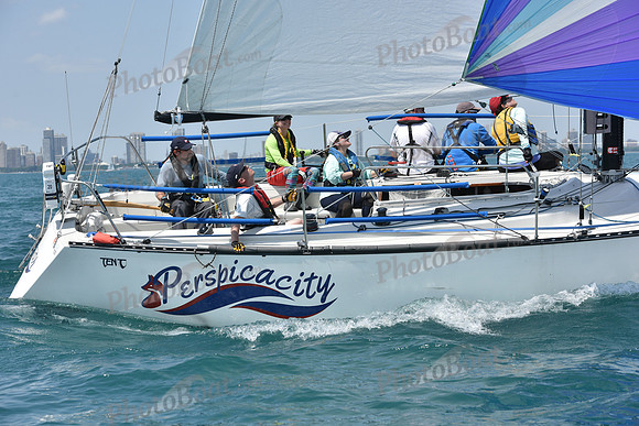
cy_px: 213
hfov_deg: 20.4
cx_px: 320
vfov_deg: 13.7
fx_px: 1775
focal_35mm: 100
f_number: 7.1
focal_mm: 100
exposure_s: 1/1250
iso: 250
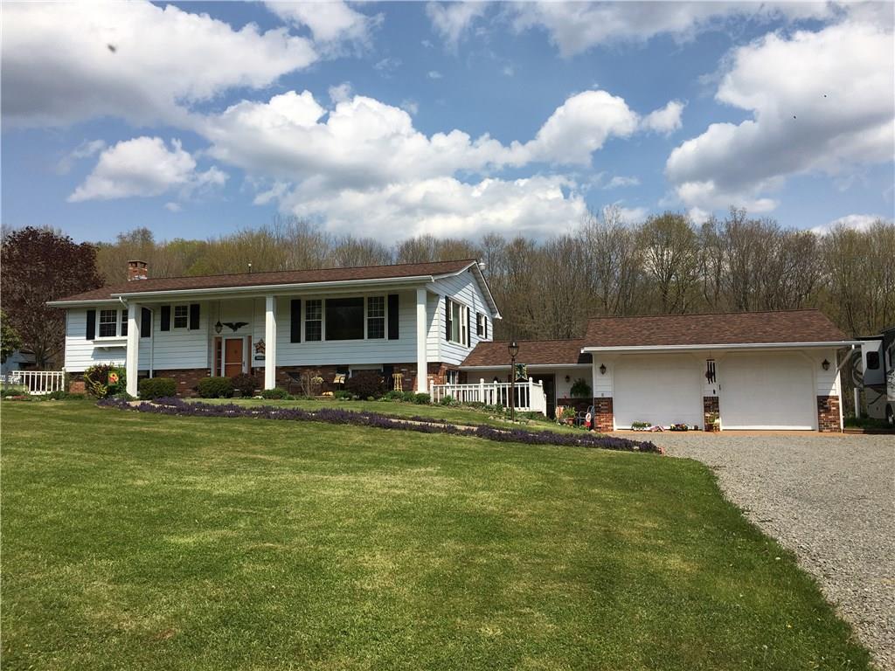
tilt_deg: +4.7
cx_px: 448
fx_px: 750
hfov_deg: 61.7
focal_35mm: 29
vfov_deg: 48.2
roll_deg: +0.6
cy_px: 336
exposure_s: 1/2404
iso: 25
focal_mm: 4.15
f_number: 2.2
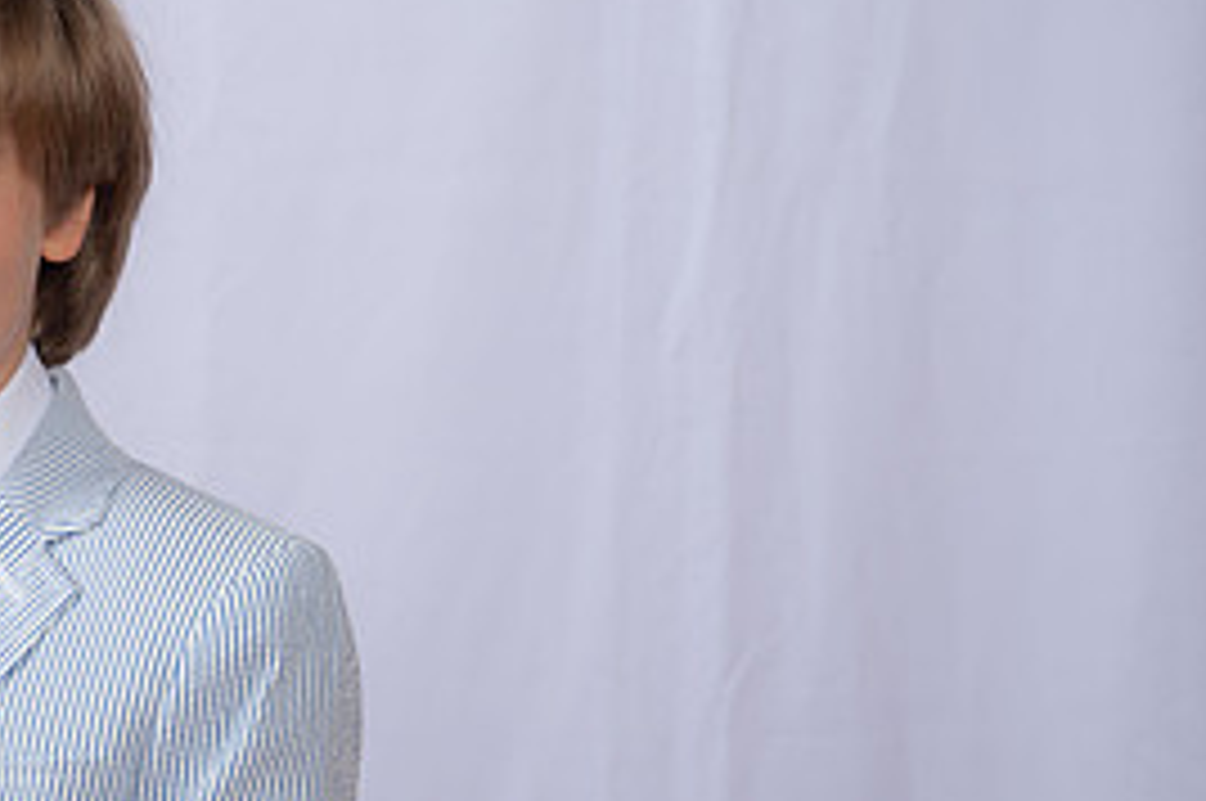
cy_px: 585
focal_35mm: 143
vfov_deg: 9.6
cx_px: 162
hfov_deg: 14.2
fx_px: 4785
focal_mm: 66
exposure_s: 1/160
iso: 250
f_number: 8
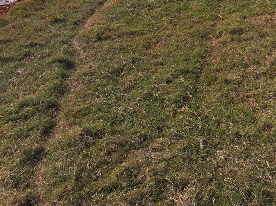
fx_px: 526
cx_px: 271
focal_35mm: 66
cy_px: -64
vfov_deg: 20.3
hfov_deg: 27.8
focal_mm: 12.29
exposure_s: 1/800
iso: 100
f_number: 2.8
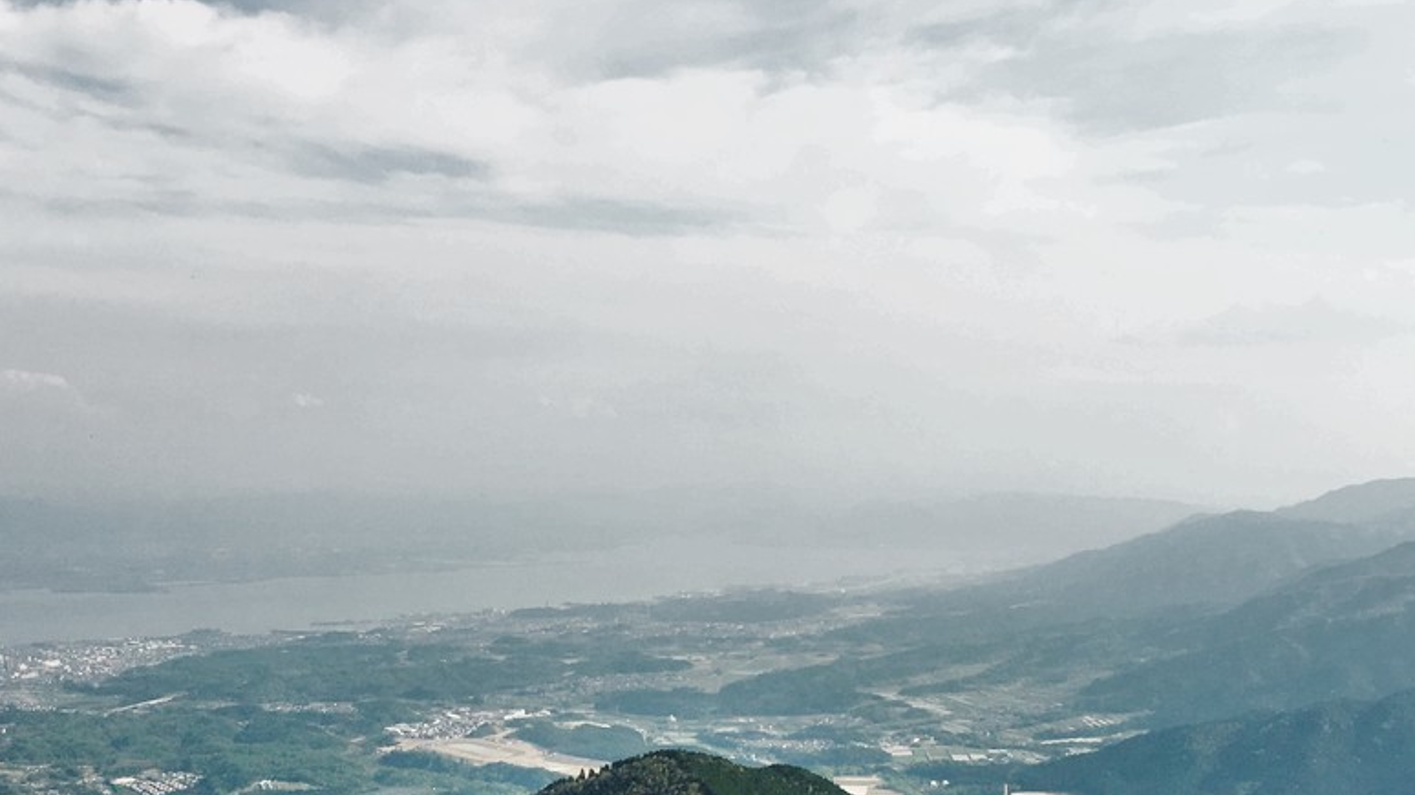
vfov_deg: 23.8
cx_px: 614
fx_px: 1838
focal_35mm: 49
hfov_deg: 42.0
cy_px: 696
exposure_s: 1/1709
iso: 25
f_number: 2.2
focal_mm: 4.15
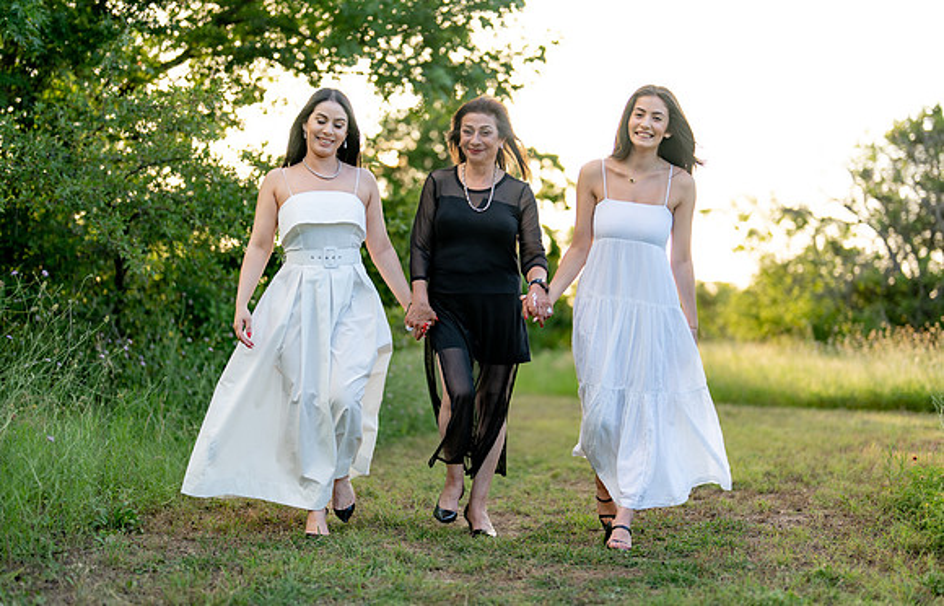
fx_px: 1412
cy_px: 314
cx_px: 496
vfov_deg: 24.2
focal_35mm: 54
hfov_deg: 37.0
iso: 100
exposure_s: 1/1250
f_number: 1.2
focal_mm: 50
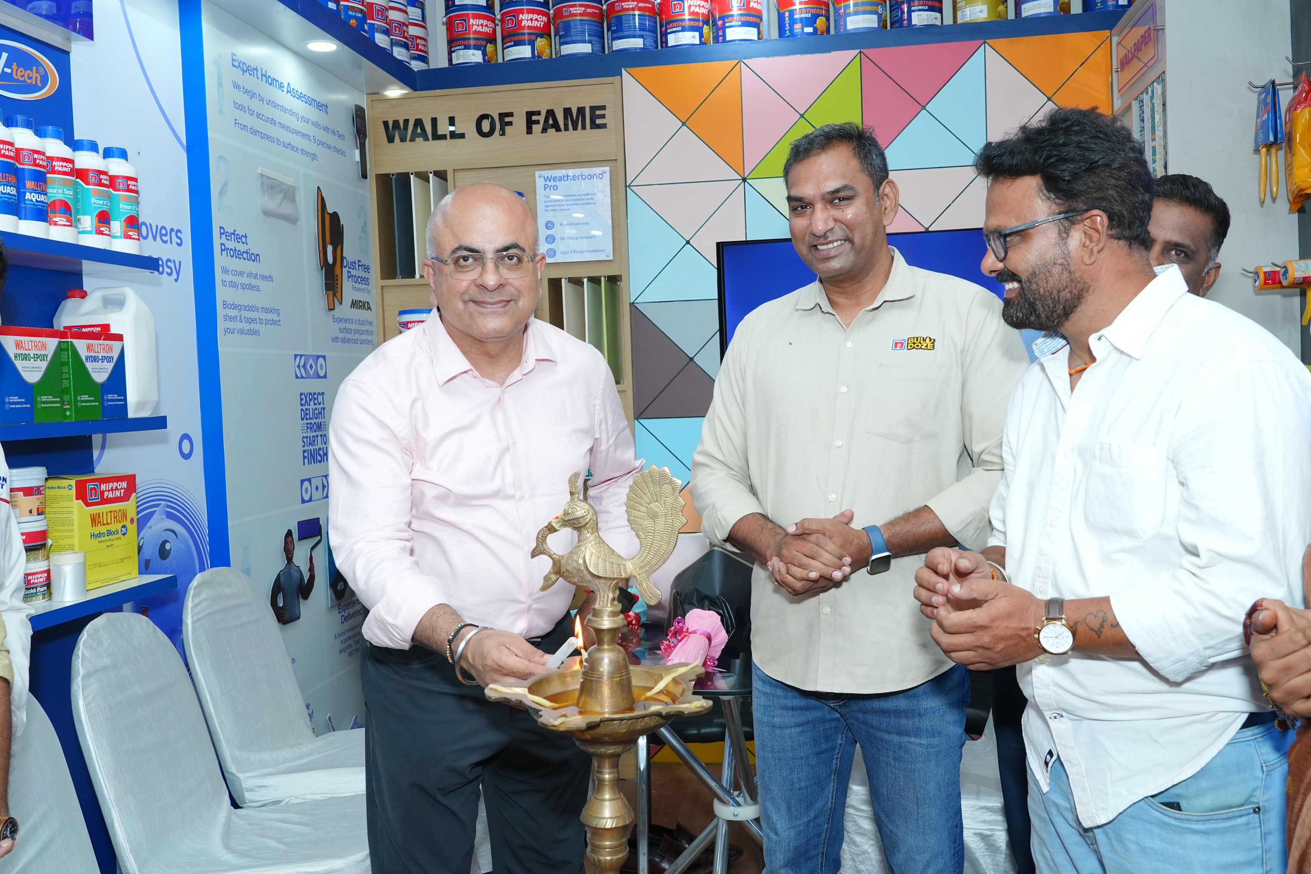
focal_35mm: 31
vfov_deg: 42.3
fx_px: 1129
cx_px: 661
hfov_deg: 60.3
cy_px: 442
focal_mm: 30
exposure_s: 1/160
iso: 1250
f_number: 8
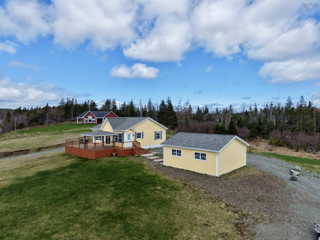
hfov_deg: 73.9
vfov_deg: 58.9
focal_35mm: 23
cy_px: 120
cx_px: 160
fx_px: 213
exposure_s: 1/6400
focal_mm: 8.67
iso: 310
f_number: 1.8
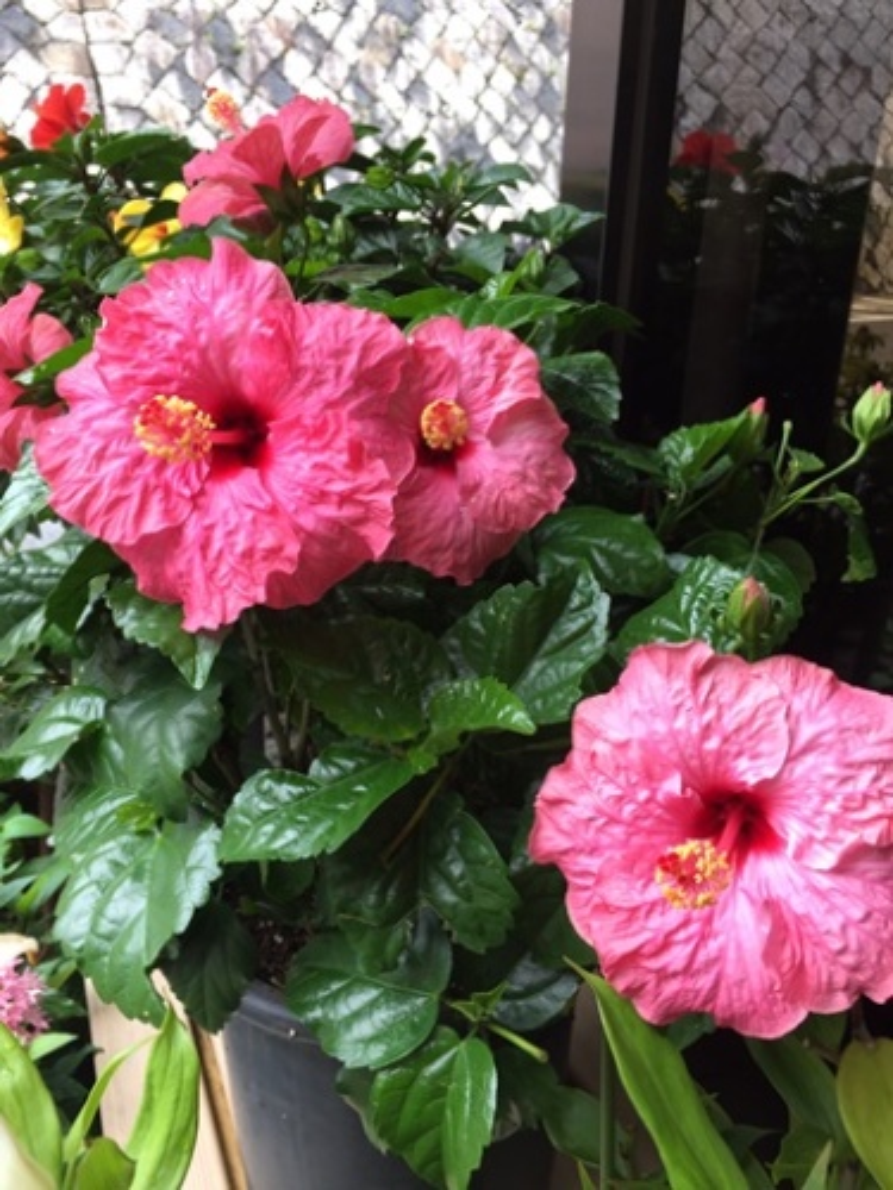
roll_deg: -2.0
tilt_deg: -21.5
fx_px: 997
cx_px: 446
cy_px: 595
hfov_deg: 48.2
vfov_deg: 61.7
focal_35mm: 29
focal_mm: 4.15
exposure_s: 1/60
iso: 32
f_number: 2.2
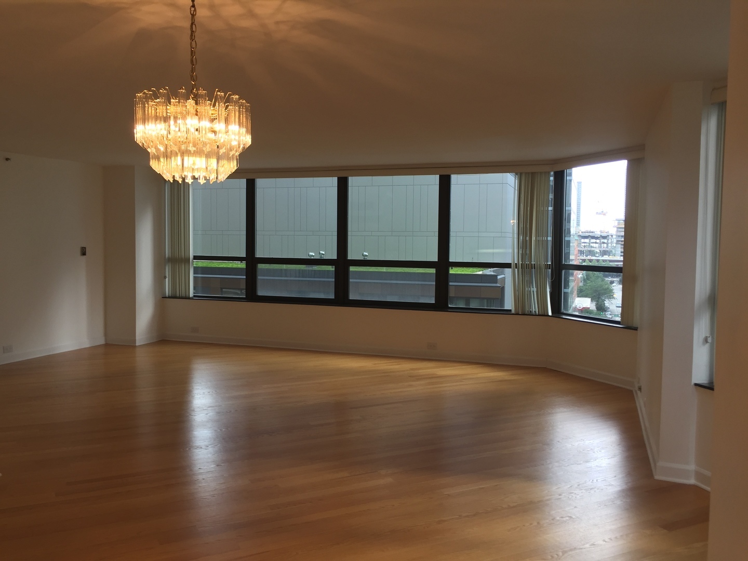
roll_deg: -3.1
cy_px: 280
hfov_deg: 61.7
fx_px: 627
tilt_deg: -2.3
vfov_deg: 48.2
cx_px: 374
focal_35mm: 29
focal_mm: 4.15
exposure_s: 1/40
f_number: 2.2
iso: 32
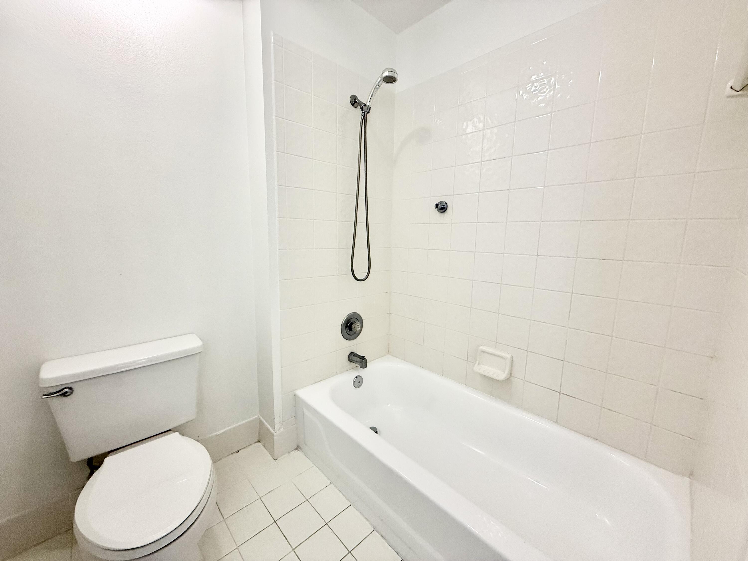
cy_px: 280
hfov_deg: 102.1
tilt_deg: -8.5
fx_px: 303
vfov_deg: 85.7
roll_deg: -1.2
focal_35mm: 14
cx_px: 374
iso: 200
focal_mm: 2.22
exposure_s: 1/120
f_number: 2.2
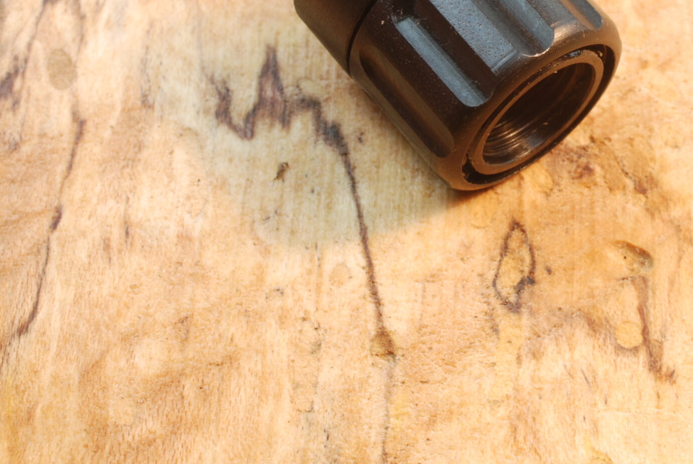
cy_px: 55
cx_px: 537
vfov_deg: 12.3
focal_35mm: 111
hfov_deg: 18.3
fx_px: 2139
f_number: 22
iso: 200
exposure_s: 1/6
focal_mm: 40
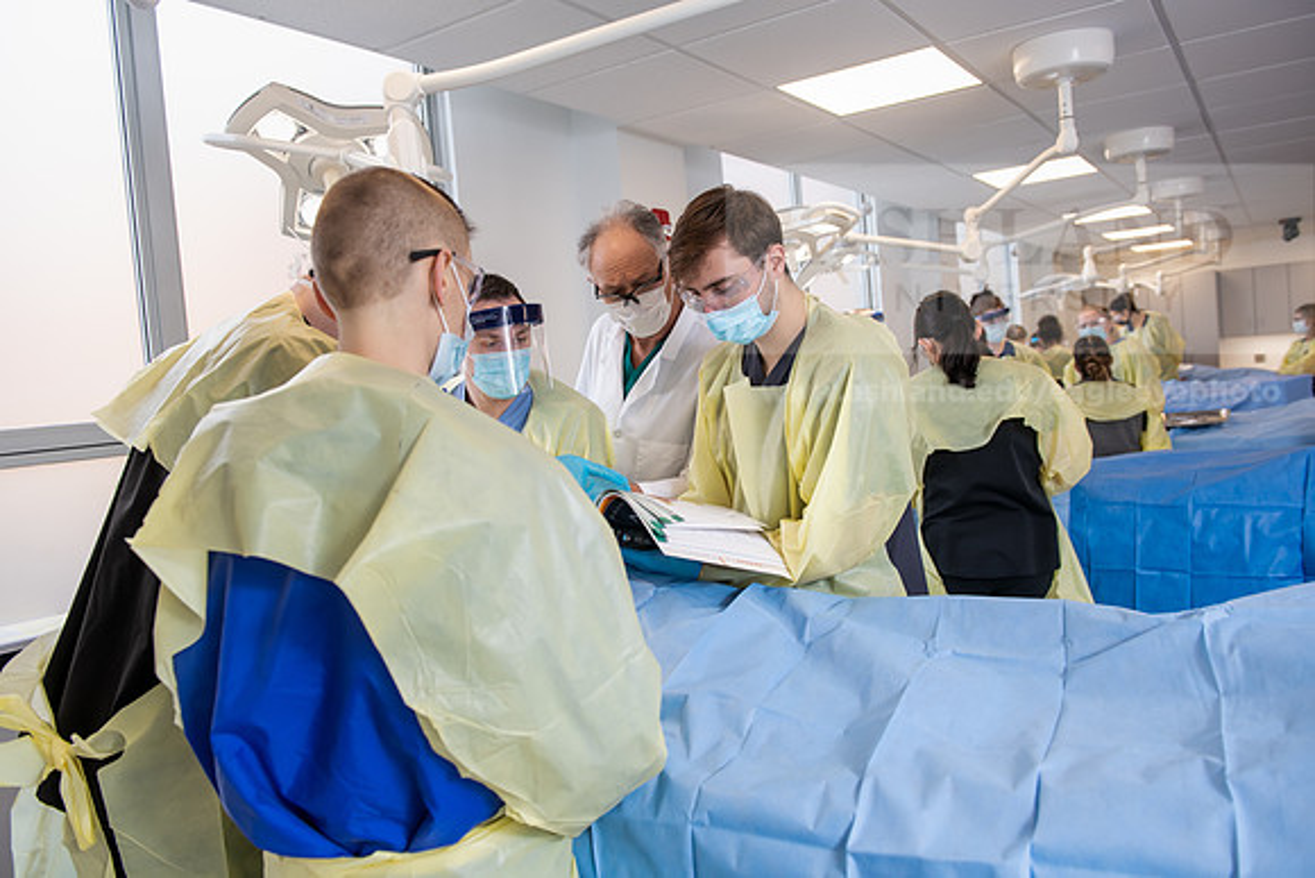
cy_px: 439
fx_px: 986
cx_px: 658
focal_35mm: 27
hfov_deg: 67.4
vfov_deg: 48.0
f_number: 4
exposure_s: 1/200
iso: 400
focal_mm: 27
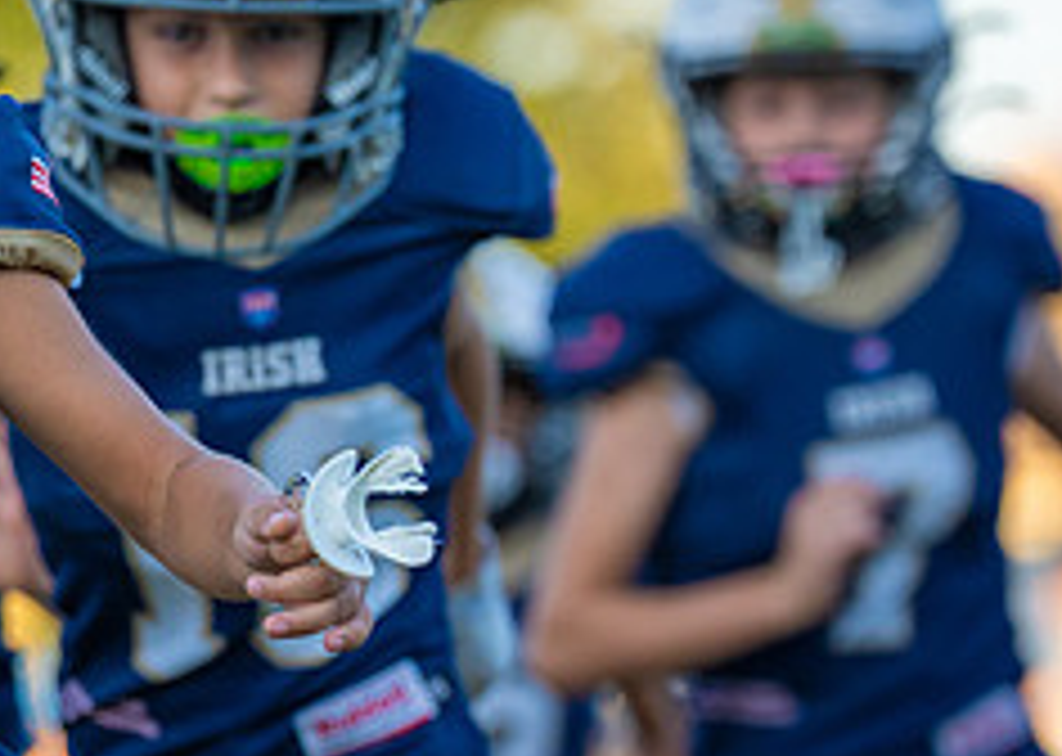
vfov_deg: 3.6
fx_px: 12141
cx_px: 413
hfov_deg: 5.0
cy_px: 524
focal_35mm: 403
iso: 640
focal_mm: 142
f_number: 2.8
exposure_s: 1/2500
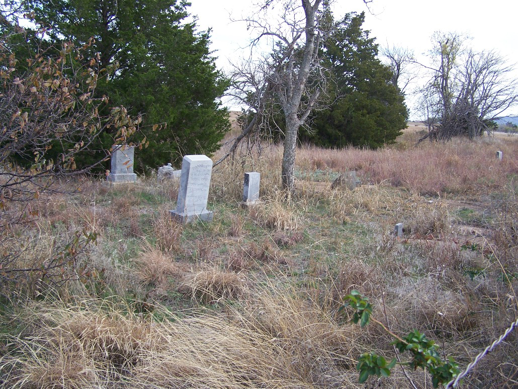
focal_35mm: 38
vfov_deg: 37.7
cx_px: 259
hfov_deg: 49.0
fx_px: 569
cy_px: 194
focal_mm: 6.3
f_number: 2.8
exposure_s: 1/350
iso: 80
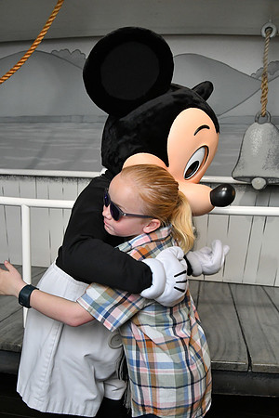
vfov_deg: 38.9
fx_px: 593
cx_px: 140
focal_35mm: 51
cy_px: 209
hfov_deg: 26.5
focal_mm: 34
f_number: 5.6
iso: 3200
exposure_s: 1/160
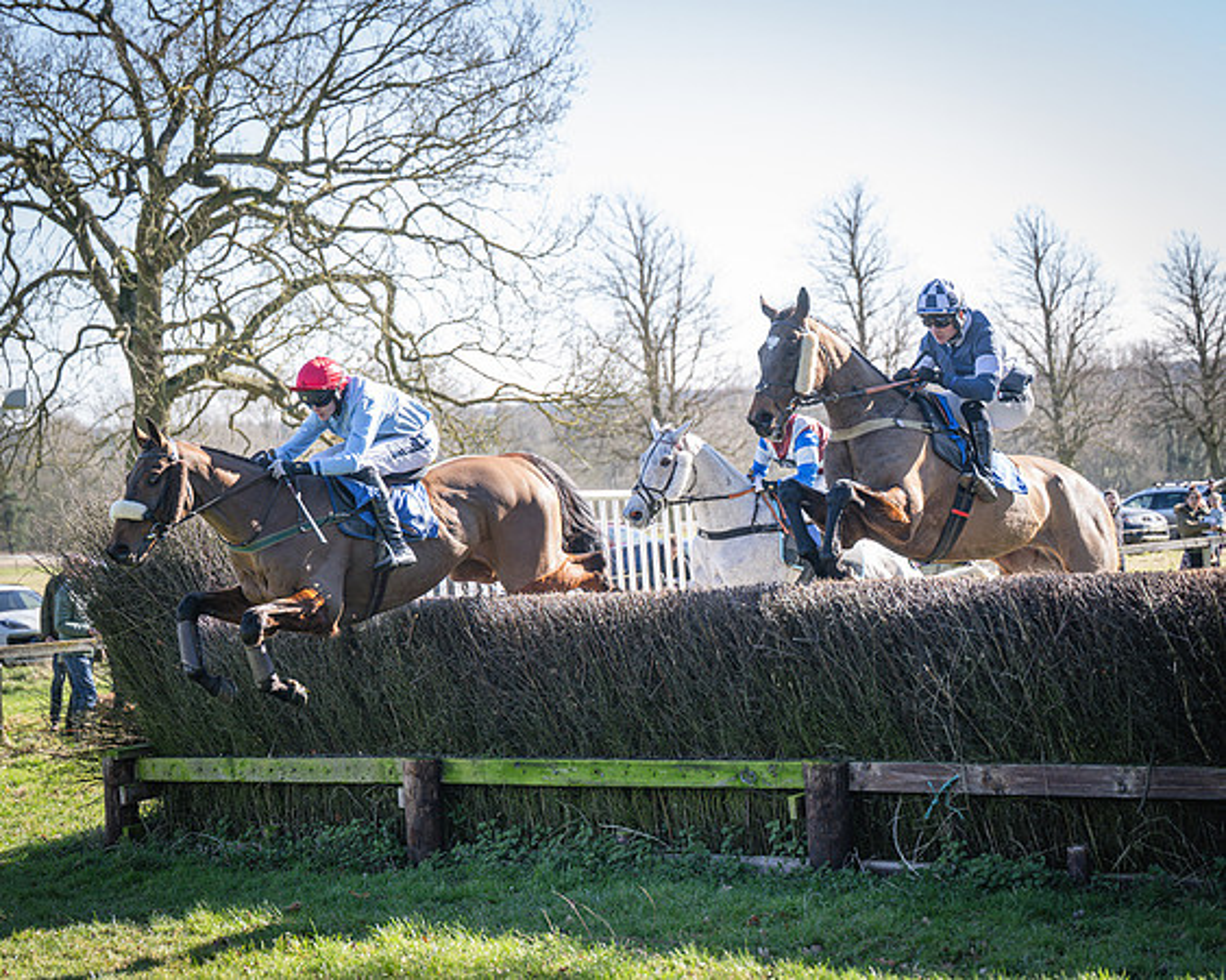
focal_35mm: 79
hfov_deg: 24.2
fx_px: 2859
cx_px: 613
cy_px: 490
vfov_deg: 19.4
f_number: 2.8
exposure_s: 1/1600
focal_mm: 70
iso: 400
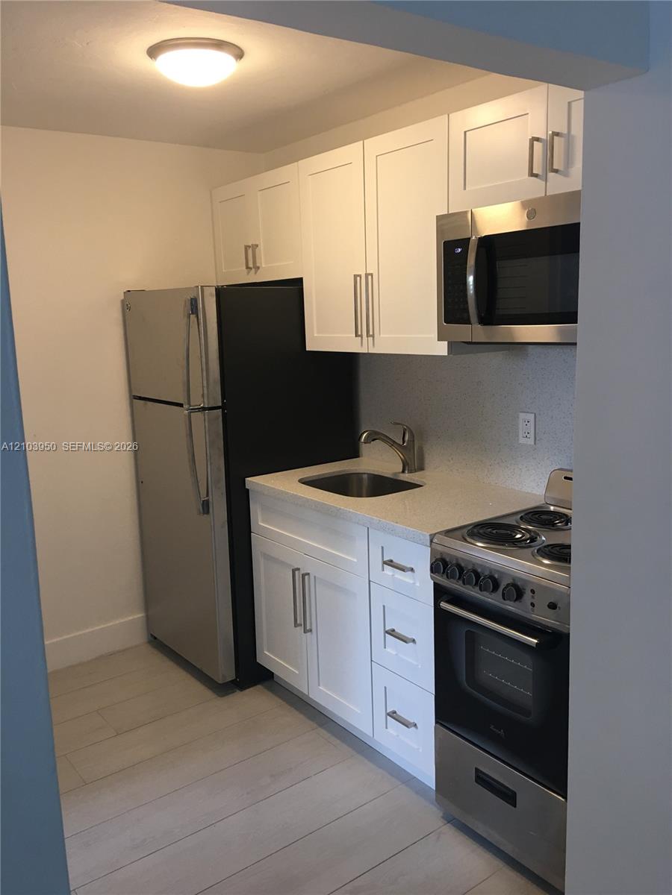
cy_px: 448
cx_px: 336
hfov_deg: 48.2
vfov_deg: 61.7
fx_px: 751
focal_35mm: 29
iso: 32
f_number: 2.2
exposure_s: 1/15
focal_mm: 4.15
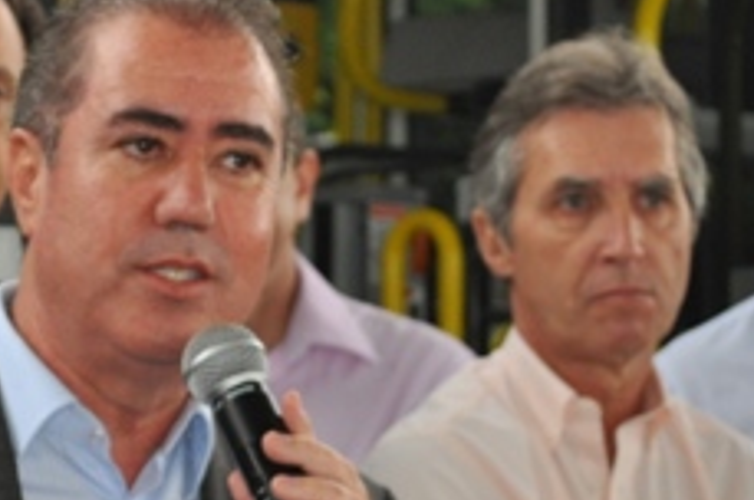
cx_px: 227
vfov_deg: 5.9
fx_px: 4819
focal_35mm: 230
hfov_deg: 8.9
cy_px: 373
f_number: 5.6
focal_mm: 55
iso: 800
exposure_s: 1/60
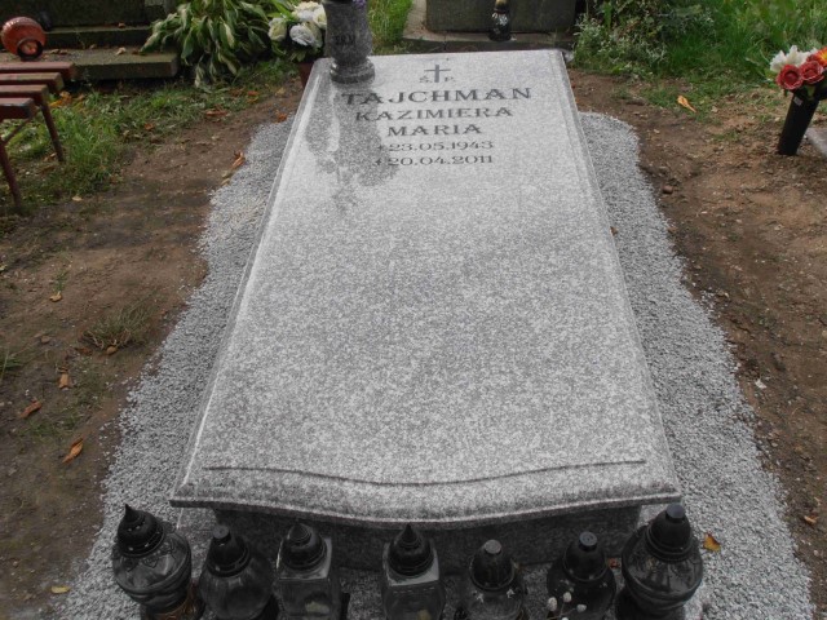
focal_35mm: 37
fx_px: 884
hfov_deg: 50.1
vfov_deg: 38.7
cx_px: 414
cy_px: 310
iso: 80
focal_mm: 6.61
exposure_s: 1/320
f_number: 3.9
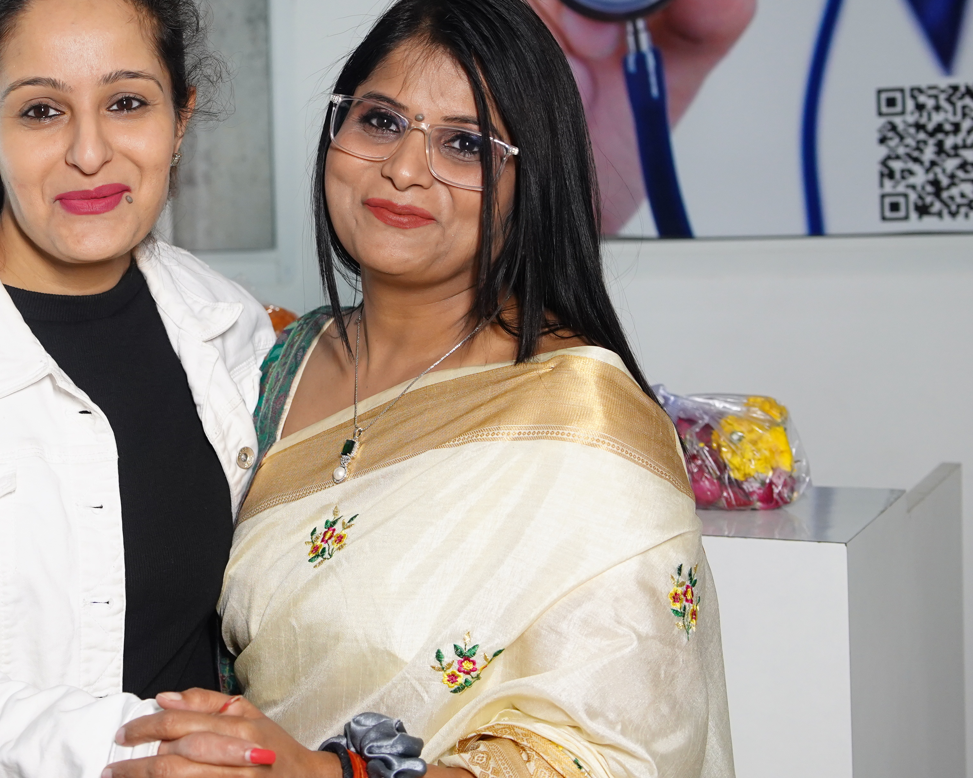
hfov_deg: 28.3
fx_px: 1872
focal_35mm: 65
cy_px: 233
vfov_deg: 23.3
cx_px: 147
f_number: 4
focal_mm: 35
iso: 1250
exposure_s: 1/100
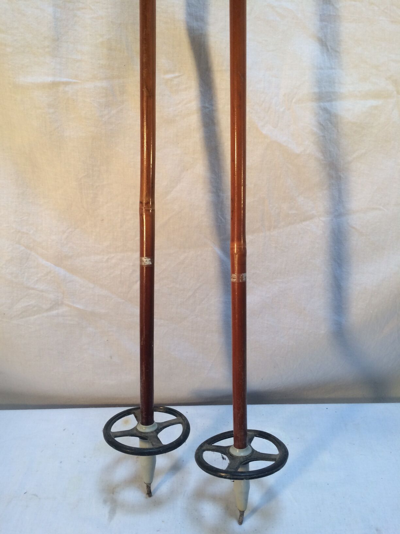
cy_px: 267
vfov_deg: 61.7
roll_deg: +1.6
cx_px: 200
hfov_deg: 48.2
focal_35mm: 29
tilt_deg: -23.8
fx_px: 447
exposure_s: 1/33
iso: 40
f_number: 2.2
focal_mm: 4.15
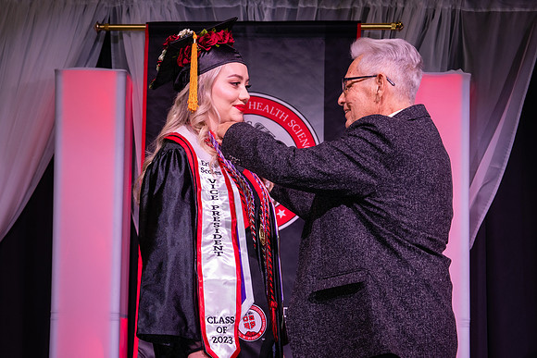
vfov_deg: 13.4
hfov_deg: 19.9
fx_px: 1530
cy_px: 167
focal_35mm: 103
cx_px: 245
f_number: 5.6
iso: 800
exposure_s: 1/160
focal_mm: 70
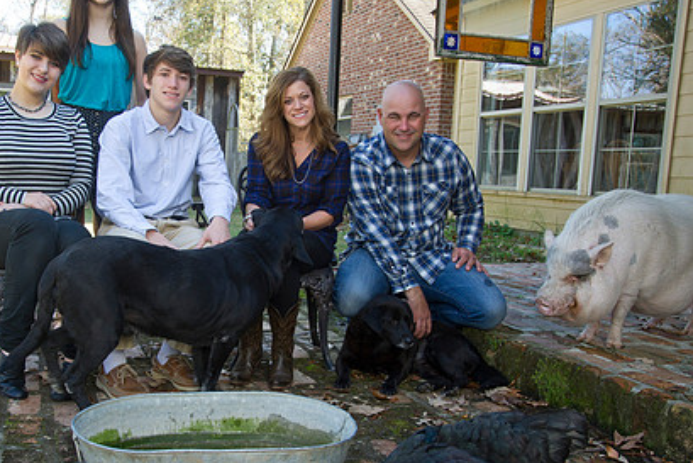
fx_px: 655
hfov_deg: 54.8
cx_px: 241
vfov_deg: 38.8
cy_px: 265
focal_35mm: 34
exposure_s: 1/100
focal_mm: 24
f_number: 7.1
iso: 400
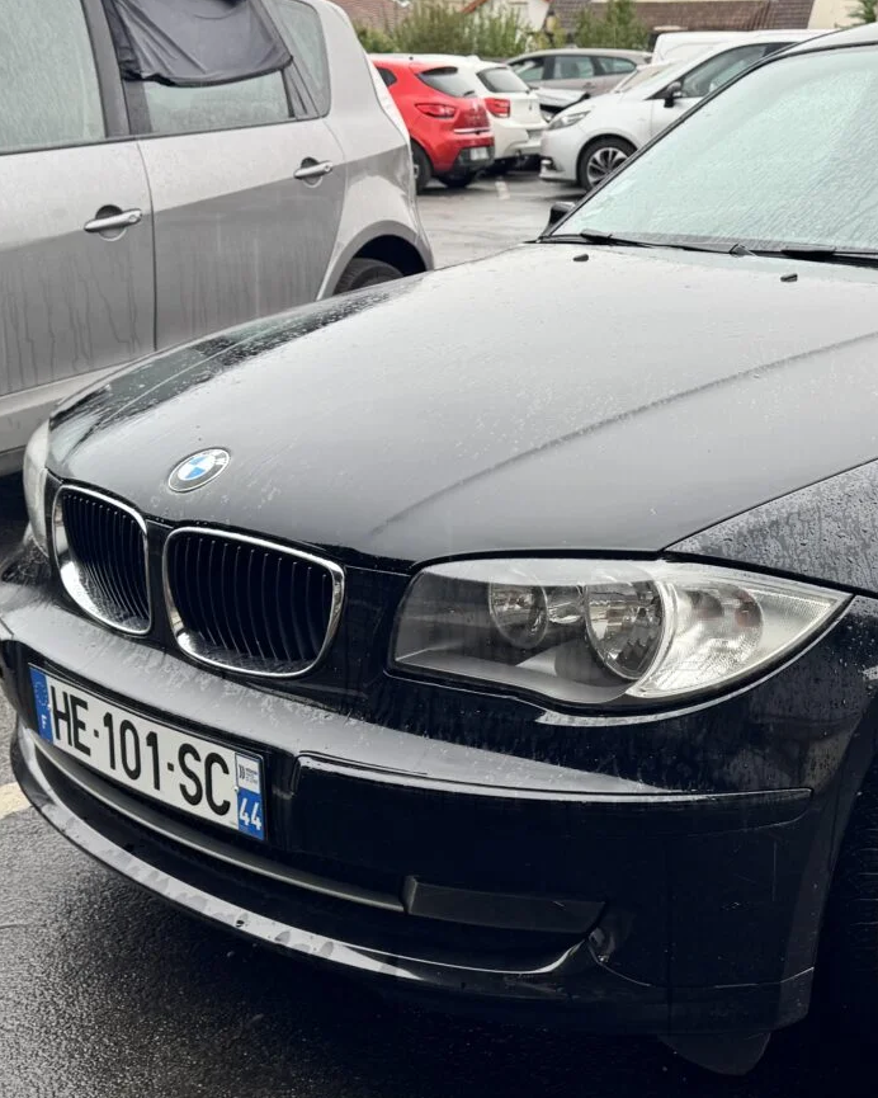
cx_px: 678
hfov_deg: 28.6
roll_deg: -1.3
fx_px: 1689
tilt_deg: -14.2
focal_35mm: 52
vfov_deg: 36.0
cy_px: 556
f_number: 1.78
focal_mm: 6.76
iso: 64
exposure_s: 1/121
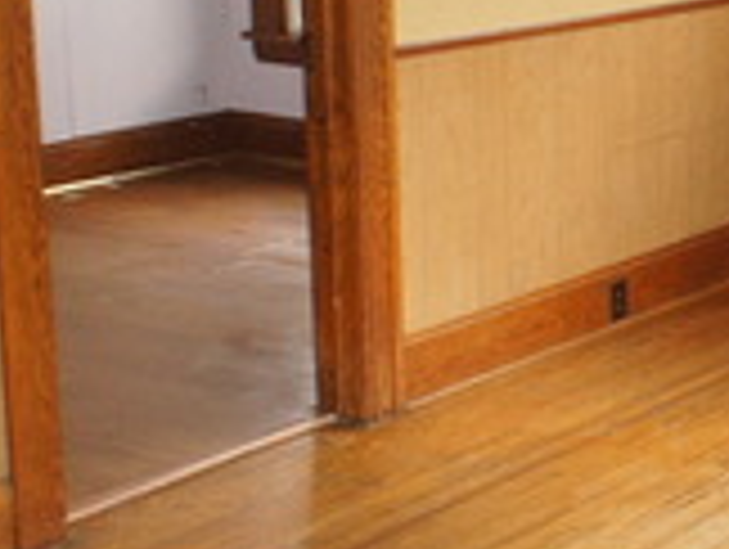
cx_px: 1048
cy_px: 133
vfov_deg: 16.2
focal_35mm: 91
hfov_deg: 19.2
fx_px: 1919
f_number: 4.5
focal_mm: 16
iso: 1600
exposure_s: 1/125
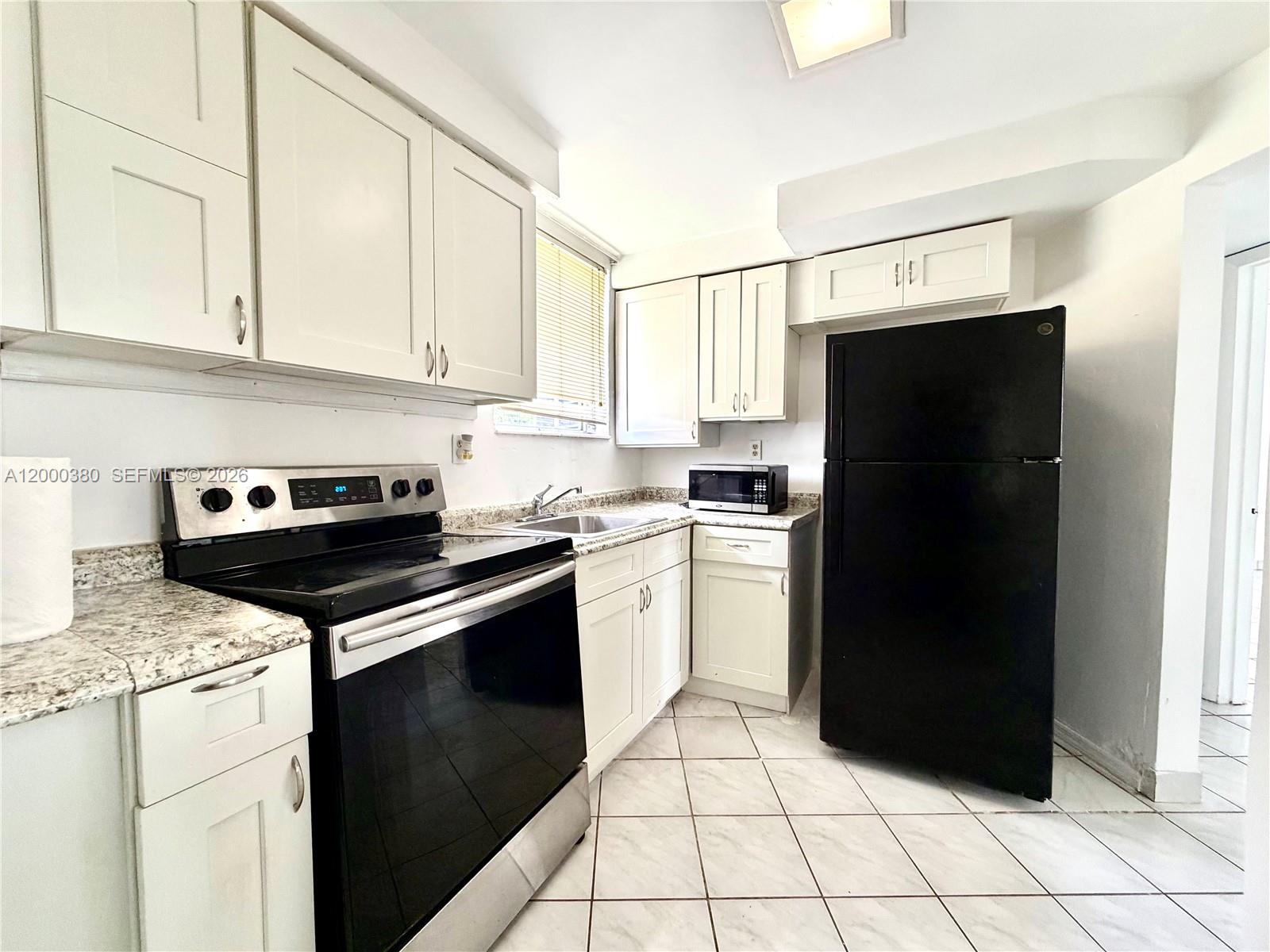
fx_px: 514
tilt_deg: -2.0
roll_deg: +0.5
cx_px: 635
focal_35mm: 14
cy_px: 476
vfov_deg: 85.7
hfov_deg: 102.1
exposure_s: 1/60
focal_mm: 2.22
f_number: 2.2
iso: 250
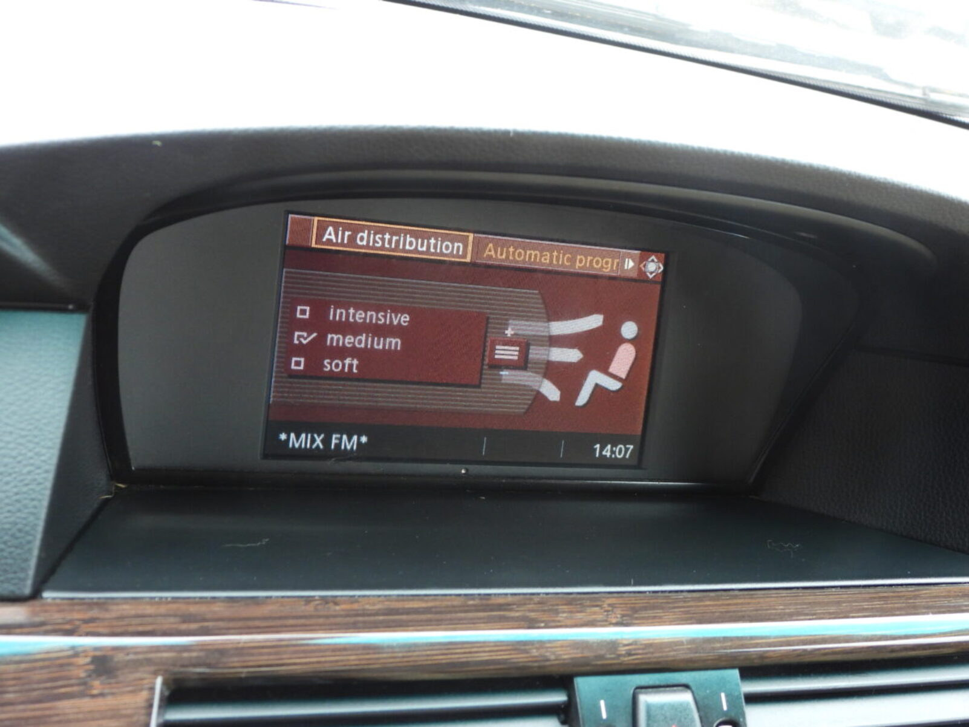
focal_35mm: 50
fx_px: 1400
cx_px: 484
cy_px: 364
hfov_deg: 38.2
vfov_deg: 29.1
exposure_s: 1/30
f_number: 3.2
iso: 280
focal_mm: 9
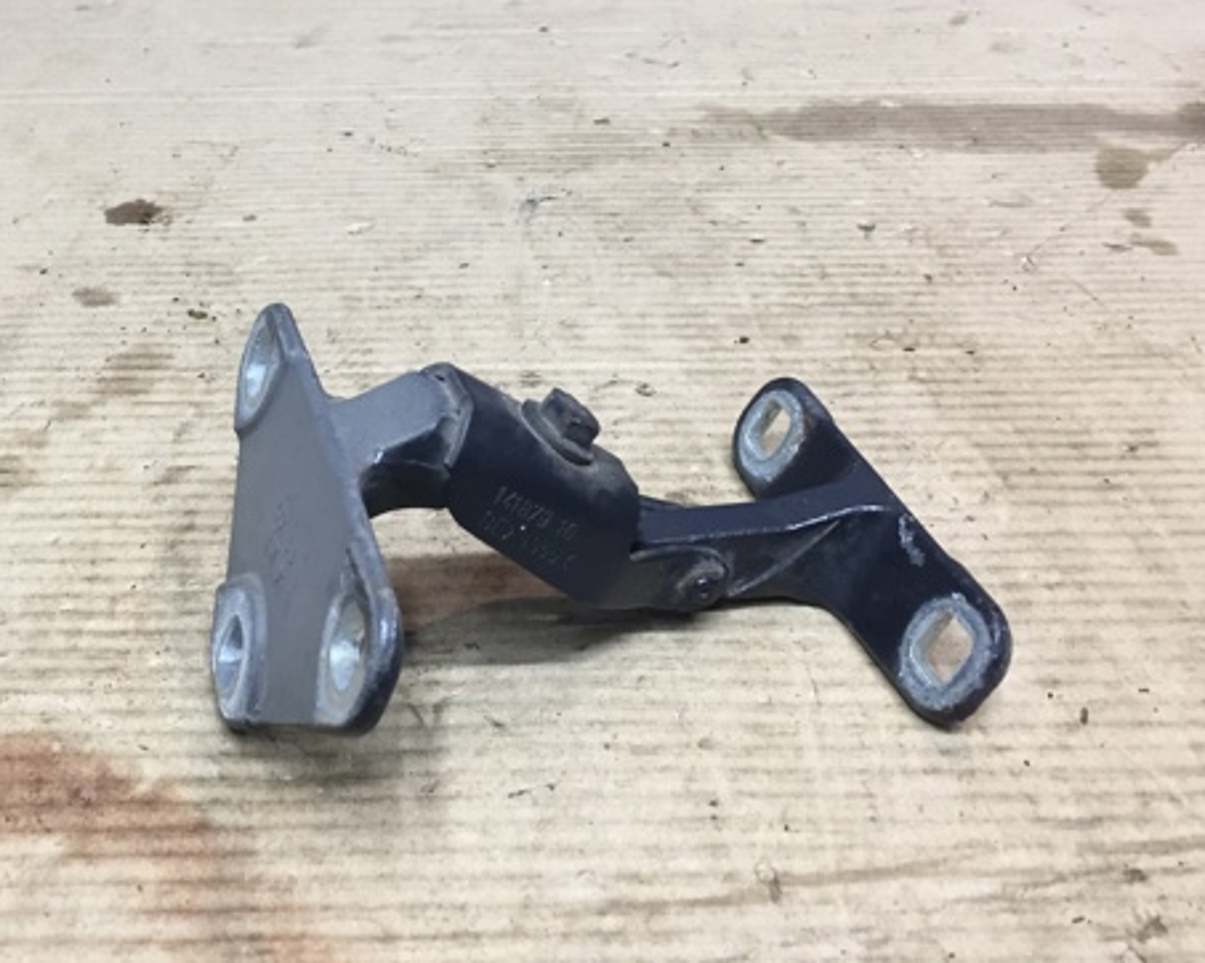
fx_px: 1426
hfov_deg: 45.4
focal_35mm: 40
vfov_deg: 37.0
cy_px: 348
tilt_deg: -32.3
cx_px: 444
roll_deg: +0.4
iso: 64
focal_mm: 4.15
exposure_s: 1/33
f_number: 2.2
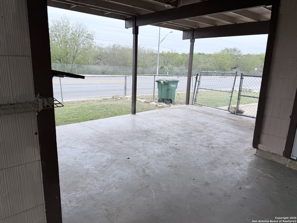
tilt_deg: -12.5
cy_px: 112
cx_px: 148
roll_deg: -1.3
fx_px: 206
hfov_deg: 71.6
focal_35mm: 24
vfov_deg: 56.8
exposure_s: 1/395
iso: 80
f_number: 1.78
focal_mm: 6.76
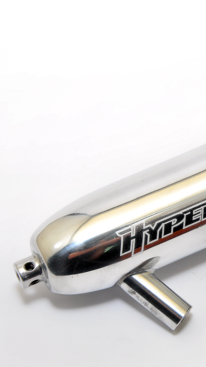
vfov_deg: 11.3
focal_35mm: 190
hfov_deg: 6.4
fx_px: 1845
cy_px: 184
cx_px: 245
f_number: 22
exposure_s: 1/60
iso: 400
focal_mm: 80
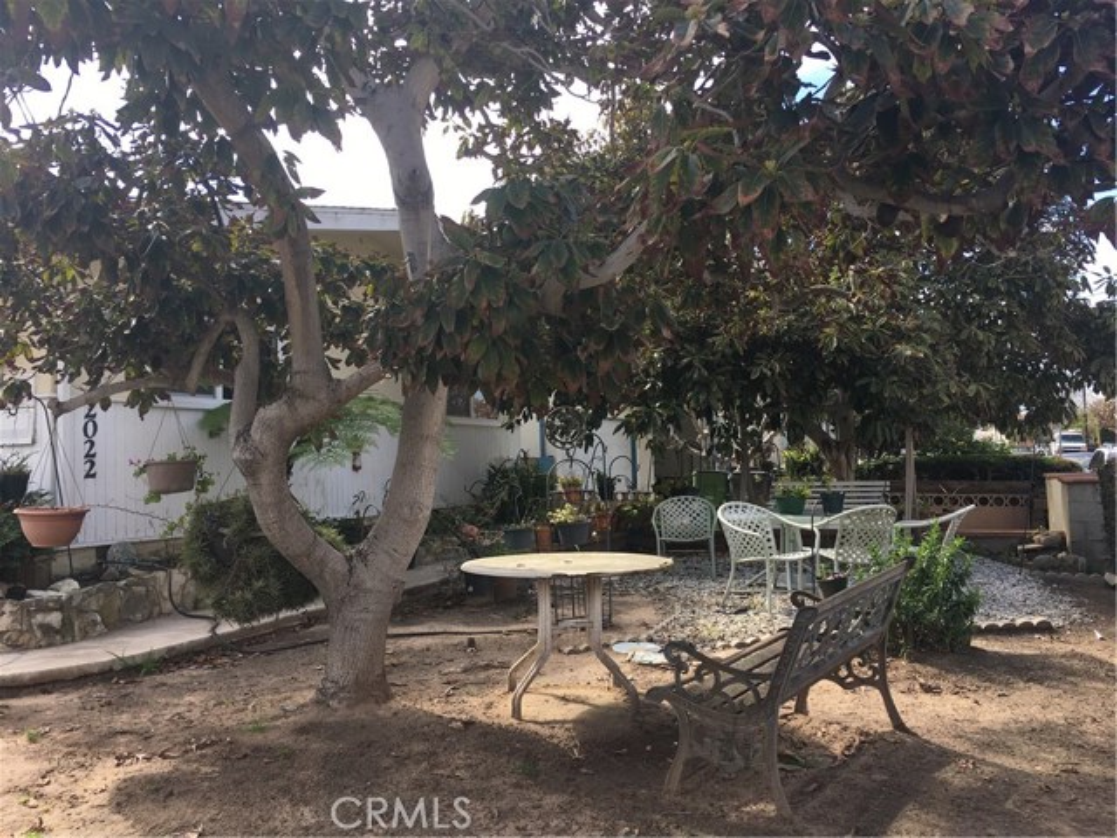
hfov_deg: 61.7
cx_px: 558
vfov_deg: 48.2
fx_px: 936
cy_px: 419
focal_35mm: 29
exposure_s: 1/469
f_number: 2.2
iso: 25
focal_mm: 4.15
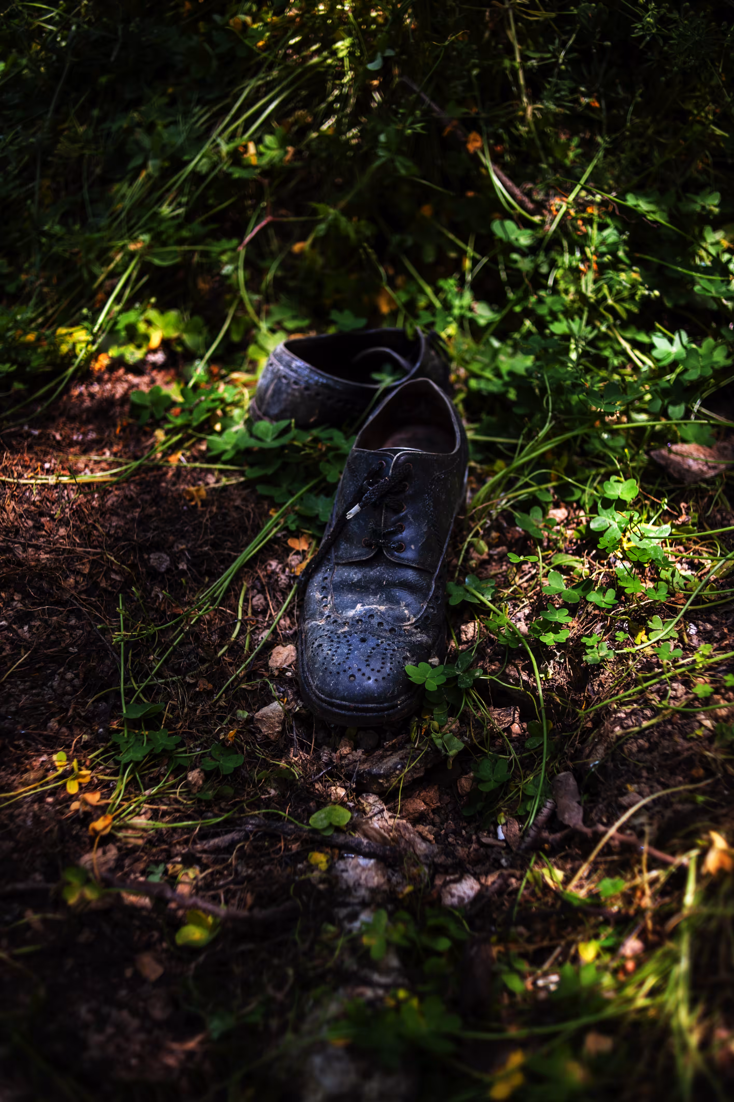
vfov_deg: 54.5
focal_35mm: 35
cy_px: 551
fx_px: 1072
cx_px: 367
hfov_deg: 37.8
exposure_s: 1/750
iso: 200
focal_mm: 35
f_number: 2.8
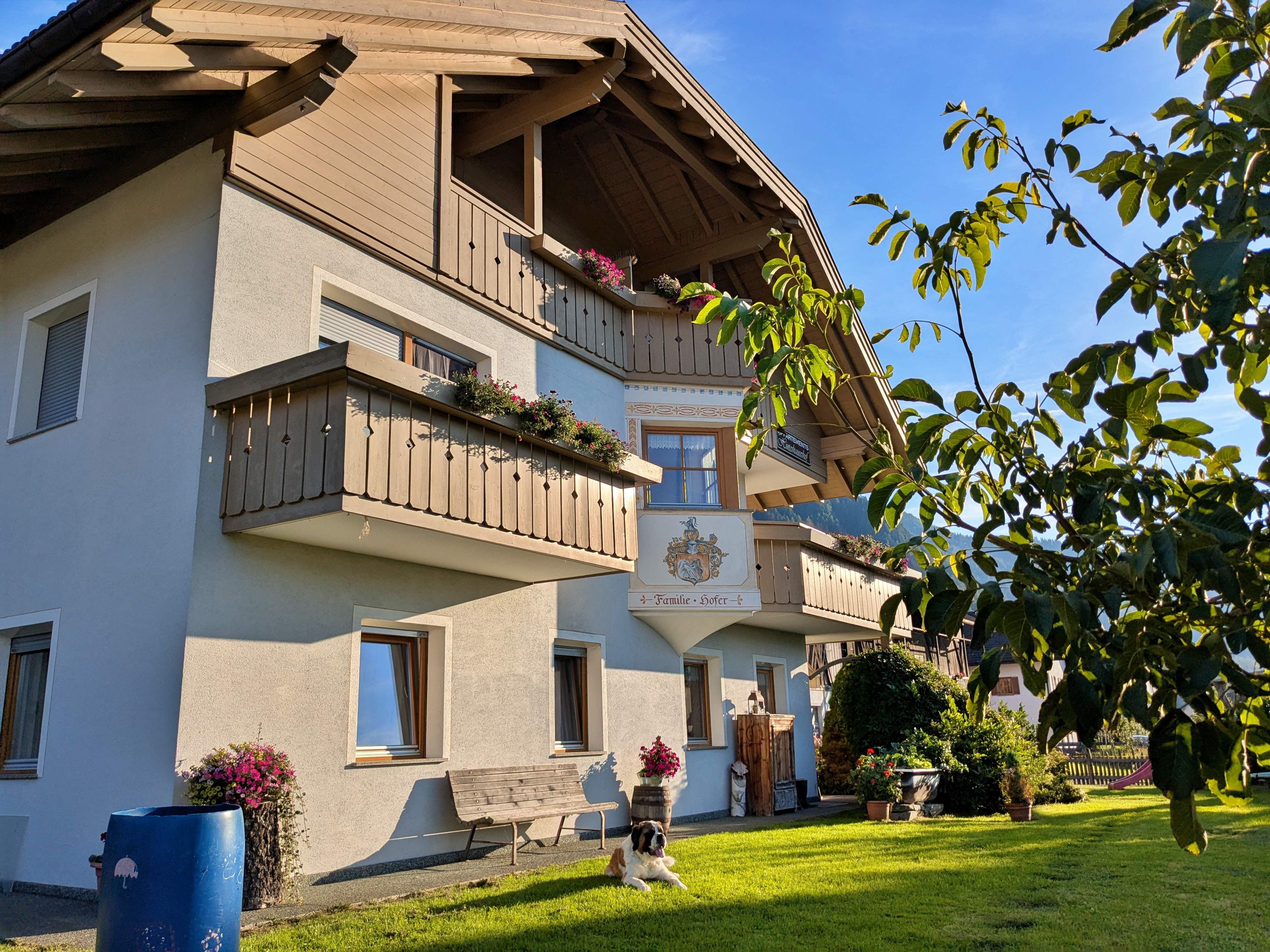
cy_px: 476
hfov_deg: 65.3
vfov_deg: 51.4
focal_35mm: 27
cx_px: 635
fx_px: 991
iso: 59
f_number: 1.73
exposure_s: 1/3891
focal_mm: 4.38
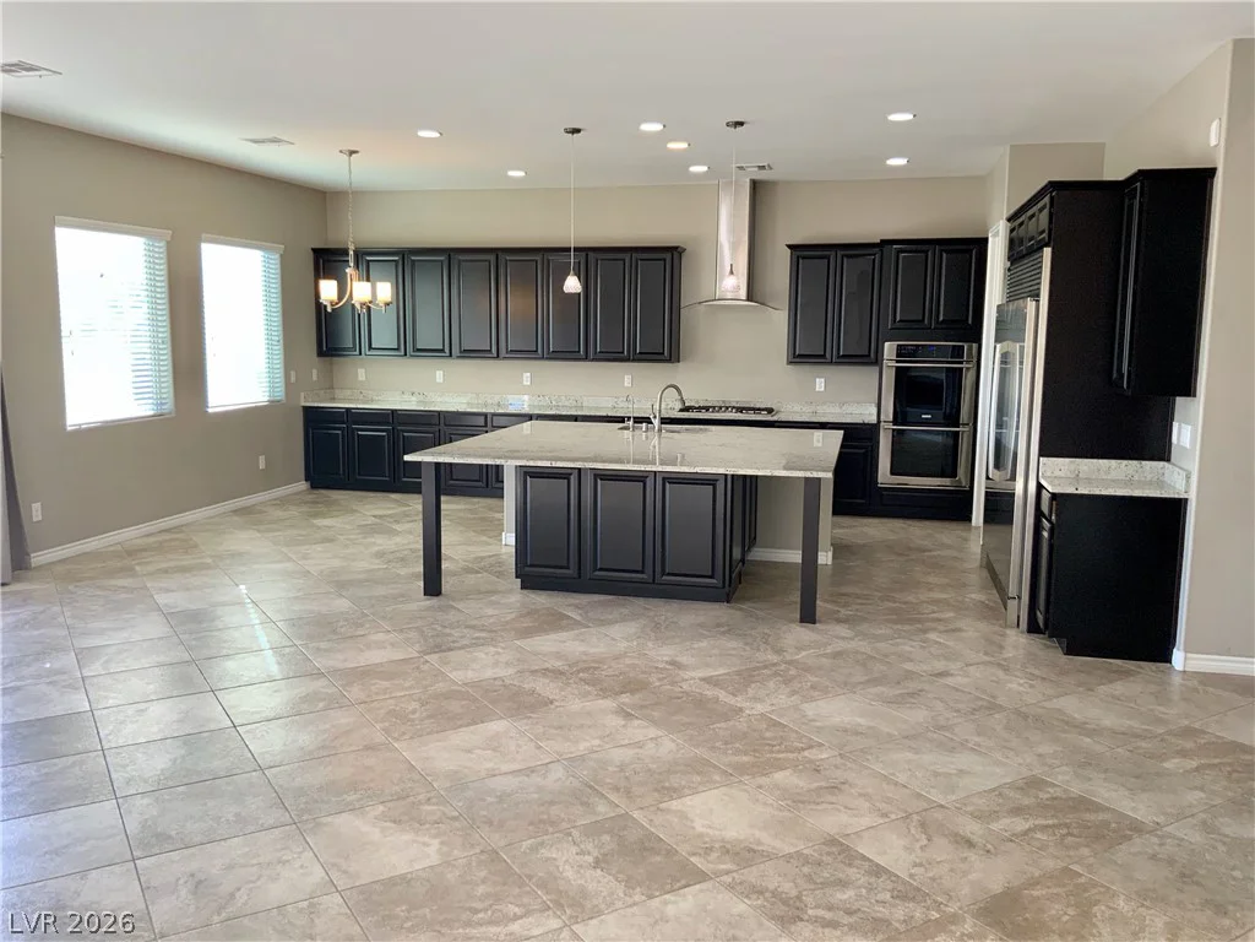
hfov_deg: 61.7
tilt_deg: -8.6
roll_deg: +0.2
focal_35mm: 29
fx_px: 1051
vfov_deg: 48.2
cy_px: 471
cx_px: 628
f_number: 1.8
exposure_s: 1/120
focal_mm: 3
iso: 40
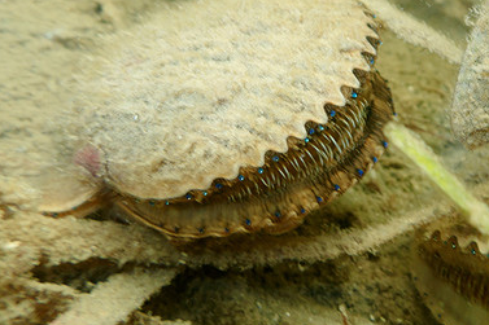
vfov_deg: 32.4
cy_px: 62
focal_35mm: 40
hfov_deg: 46.5
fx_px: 543
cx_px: 375
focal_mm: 4.5
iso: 100
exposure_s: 1/160
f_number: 2.8
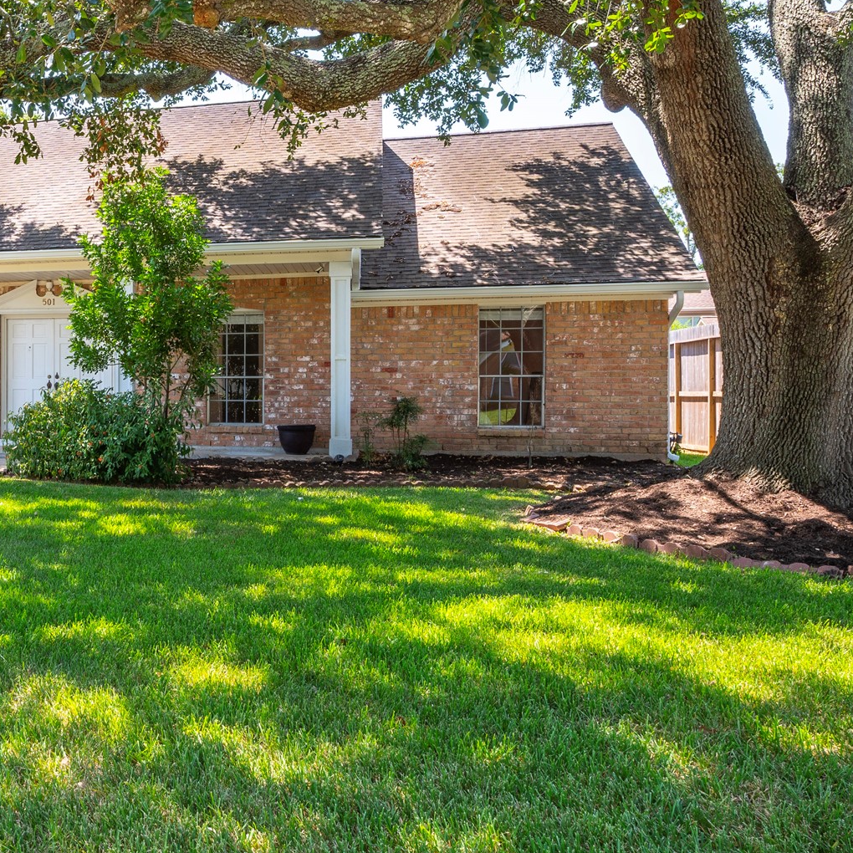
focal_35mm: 38
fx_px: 1059
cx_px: -20
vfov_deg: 43.8
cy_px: 394
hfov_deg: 38.4
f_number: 14
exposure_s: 1/20
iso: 125
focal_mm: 21
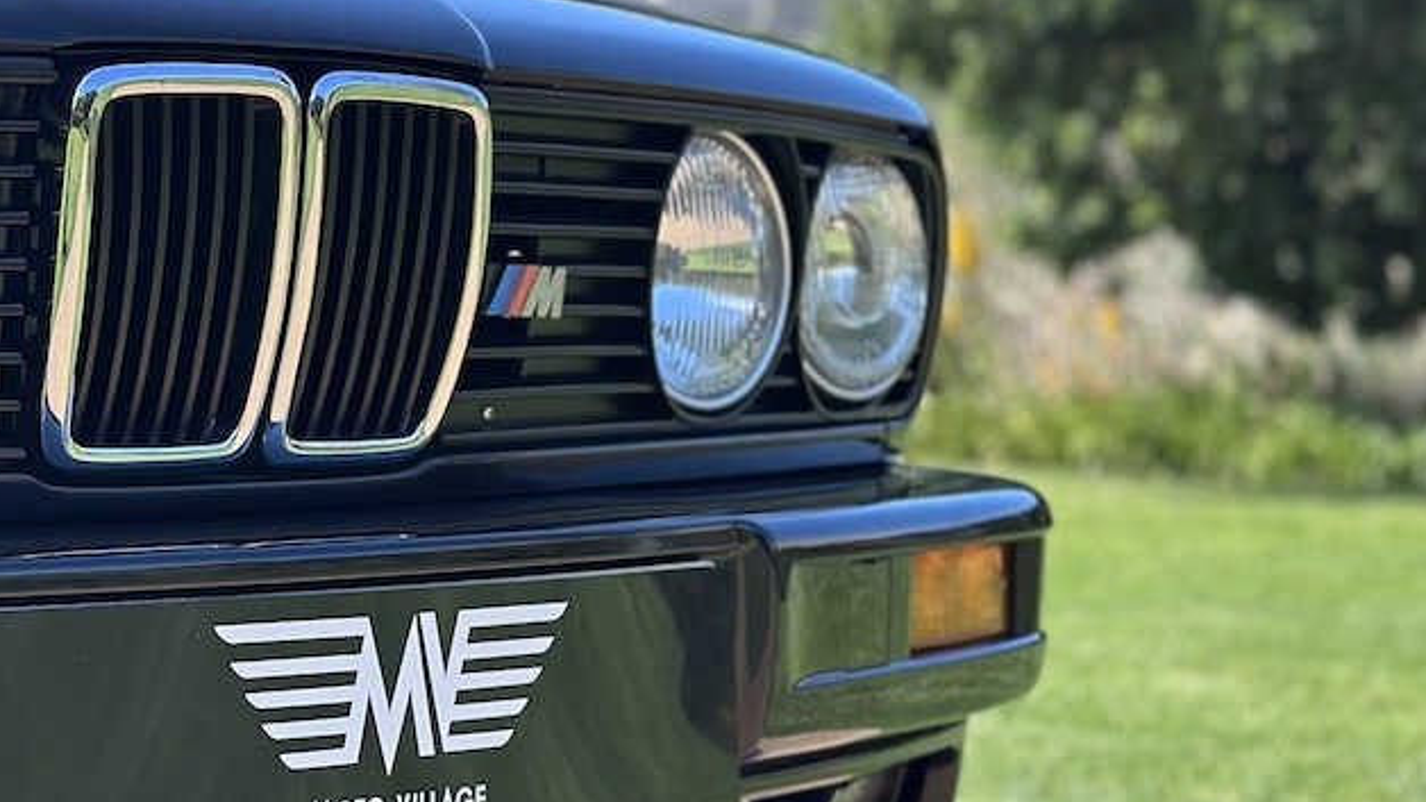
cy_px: 165
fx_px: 4461
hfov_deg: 17.7
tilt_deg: -0.9
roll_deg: -1.1
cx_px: -8
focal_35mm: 118
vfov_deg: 10.2
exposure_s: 1/1414
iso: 80
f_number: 1.78
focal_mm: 6.86
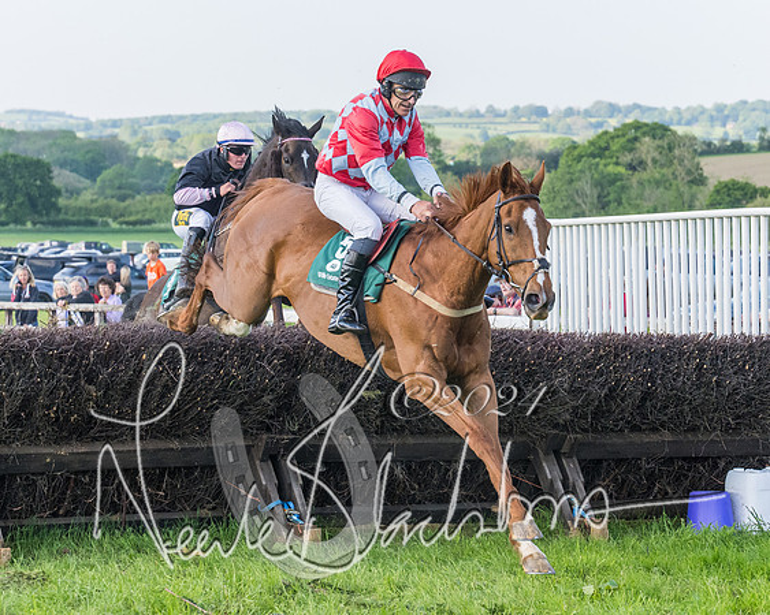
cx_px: 320
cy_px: 306
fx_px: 3082
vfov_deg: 11.4
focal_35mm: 135
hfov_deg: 14.2
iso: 800
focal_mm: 70
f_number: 4
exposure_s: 1/2500
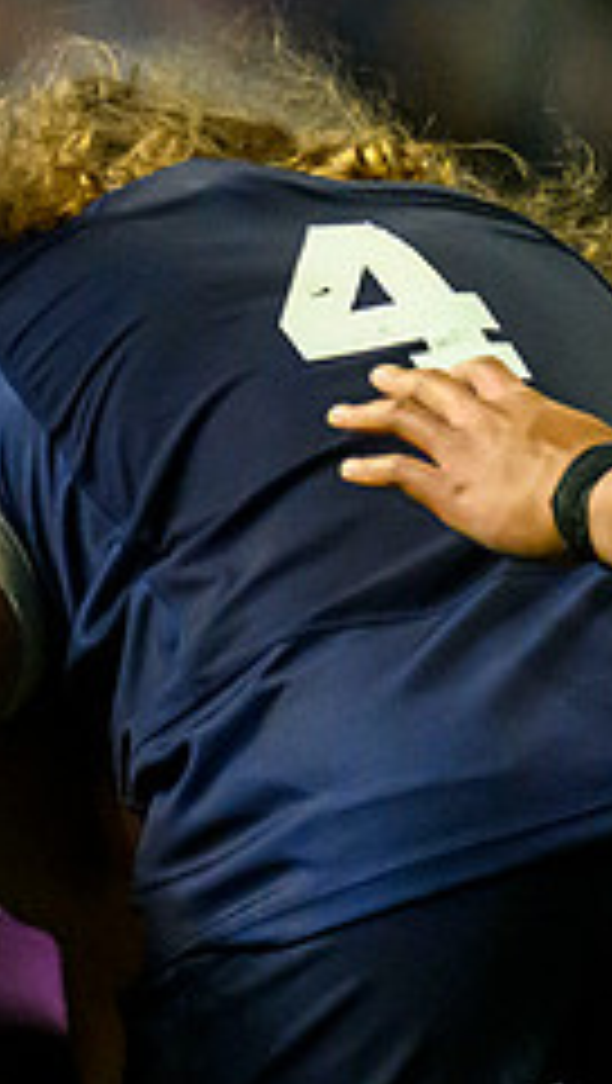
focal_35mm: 2245
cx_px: -895
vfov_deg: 1.0
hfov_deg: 0.5
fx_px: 64609
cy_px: 487
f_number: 4
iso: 10000
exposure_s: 1/1000
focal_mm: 560
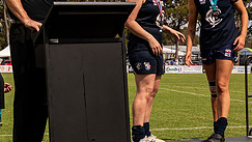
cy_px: 60
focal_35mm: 105
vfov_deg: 11.6
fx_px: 702
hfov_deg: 20.3
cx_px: 172
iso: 200
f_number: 8
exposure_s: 1/800
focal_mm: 28
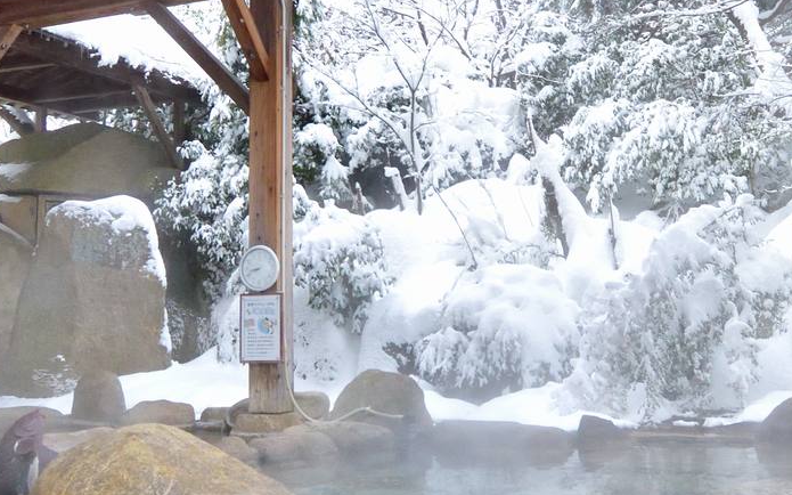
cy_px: 182
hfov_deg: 45.3
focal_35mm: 44
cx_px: 413
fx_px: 949
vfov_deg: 29.1
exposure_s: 1/200
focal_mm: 10
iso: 1000
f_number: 5.6
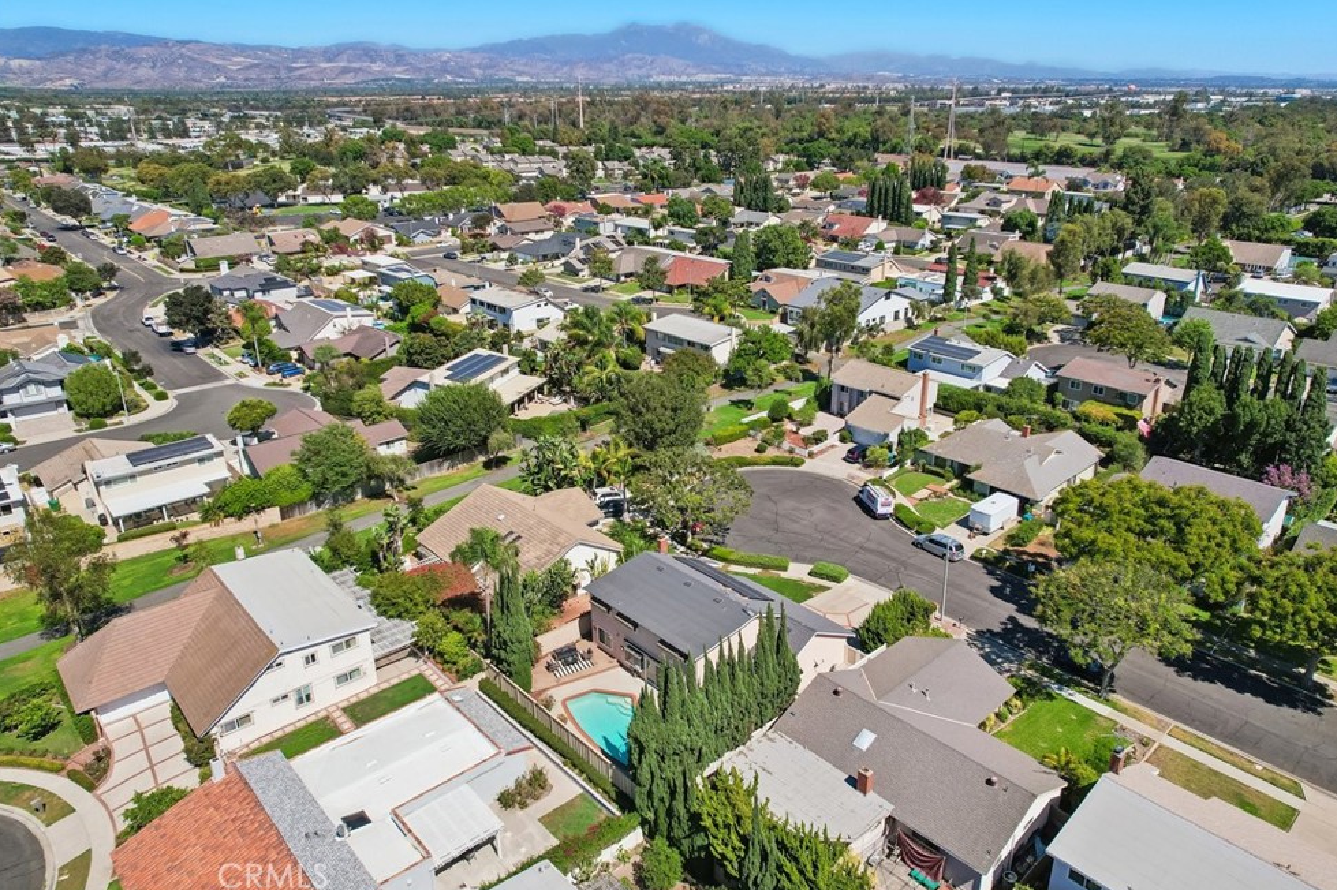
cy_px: 430
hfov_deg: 76.1
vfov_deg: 55.1
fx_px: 854
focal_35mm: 23
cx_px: 691
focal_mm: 8.4
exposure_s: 1/4000
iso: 140
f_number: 2.8
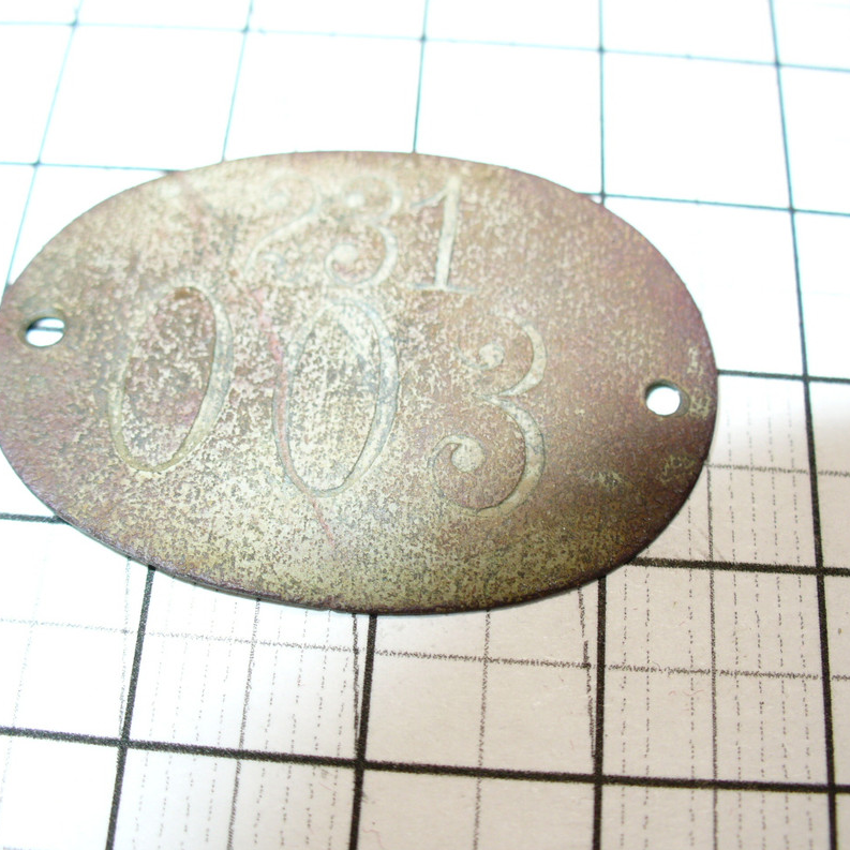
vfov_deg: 38.3
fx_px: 1222
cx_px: 404
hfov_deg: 38.3
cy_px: 422
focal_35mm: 44
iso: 100
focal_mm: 6.1
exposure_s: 1/30
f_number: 2.8
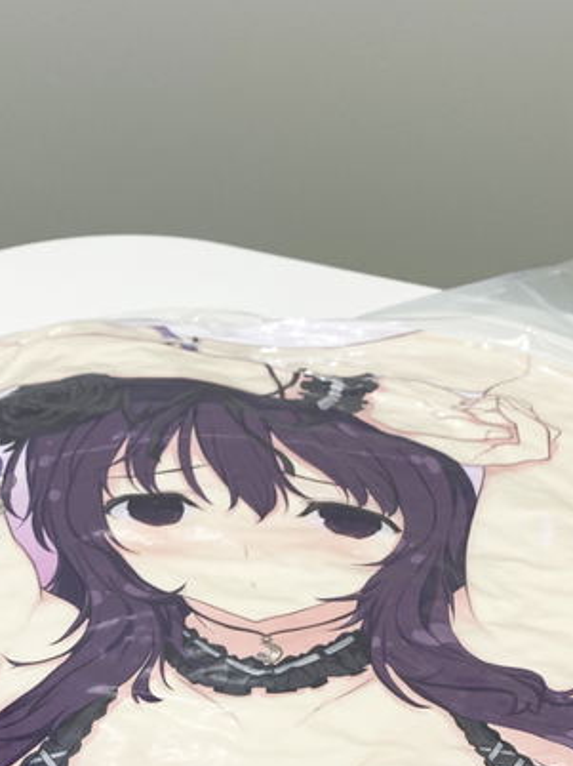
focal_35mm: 69
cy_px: 845
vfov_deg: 26.0
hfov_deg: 21.3
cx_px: 244
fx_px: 1524
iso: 50
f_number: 1.8
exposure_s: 1/100
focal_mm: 4.25
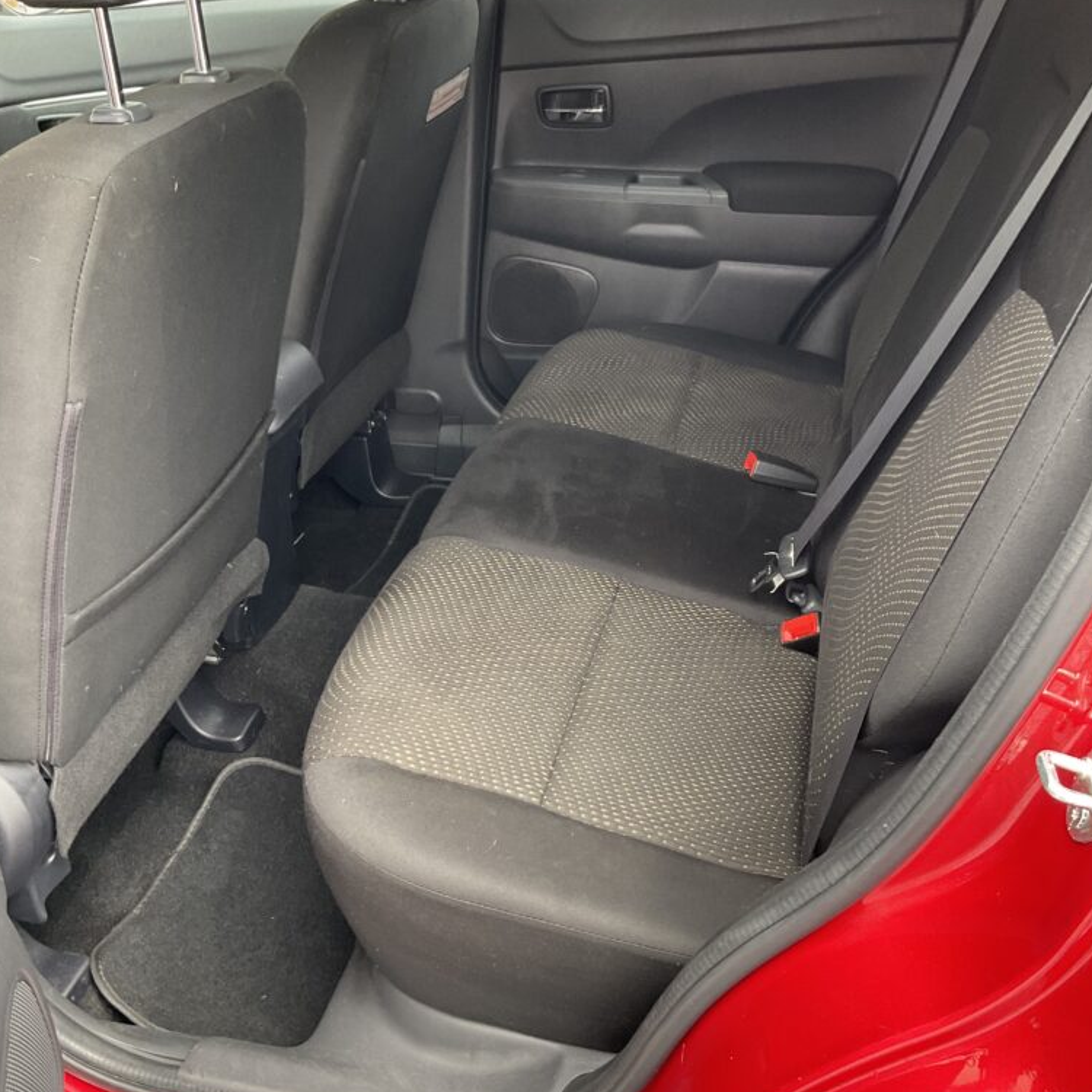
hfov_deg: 47.2
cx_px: 553
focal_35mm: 35
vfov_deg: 47.1
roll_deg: +5.4
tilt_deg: -30.4
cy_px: 619
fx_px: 1249
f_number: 1.8
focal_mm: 3
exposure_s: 1/60
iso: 50
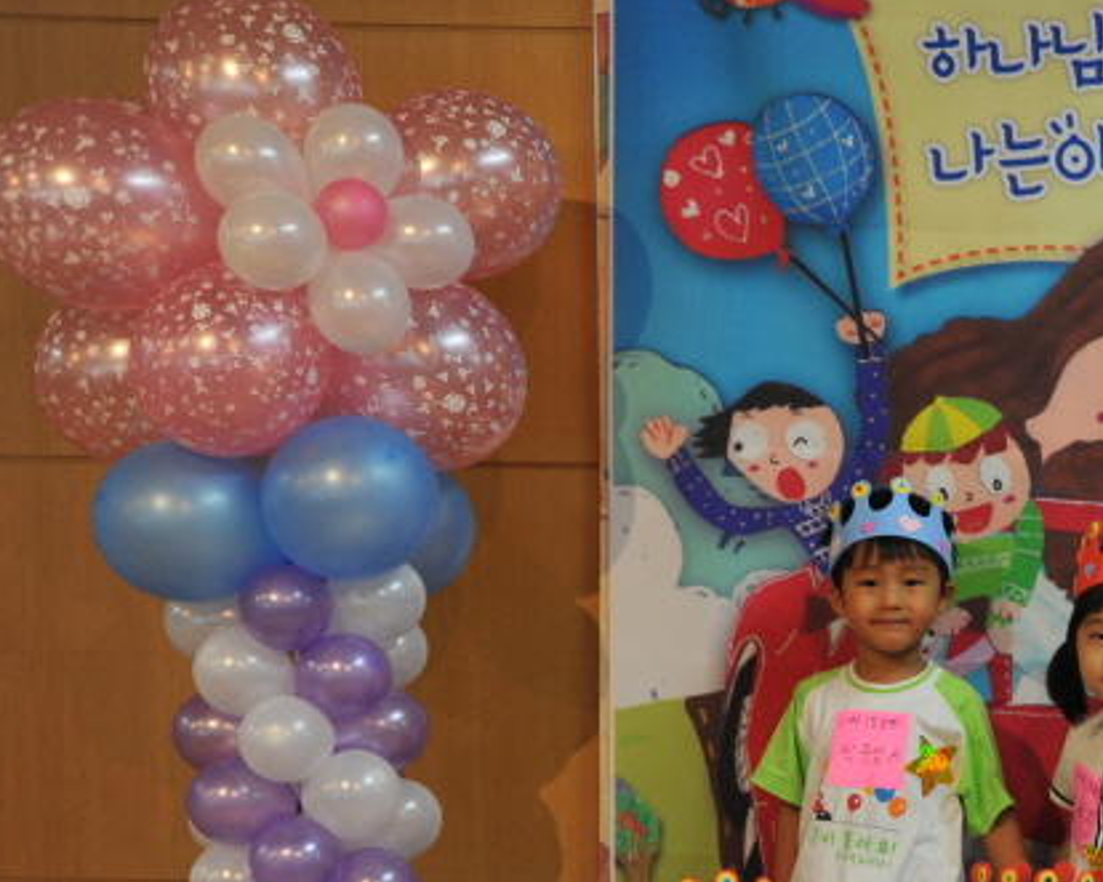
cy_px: 726
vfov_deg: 23.1
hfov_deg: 26.8
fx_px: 2121
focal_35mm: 65
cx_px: 1215
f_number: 4.5
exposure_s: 1/80
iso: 800
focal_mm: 28
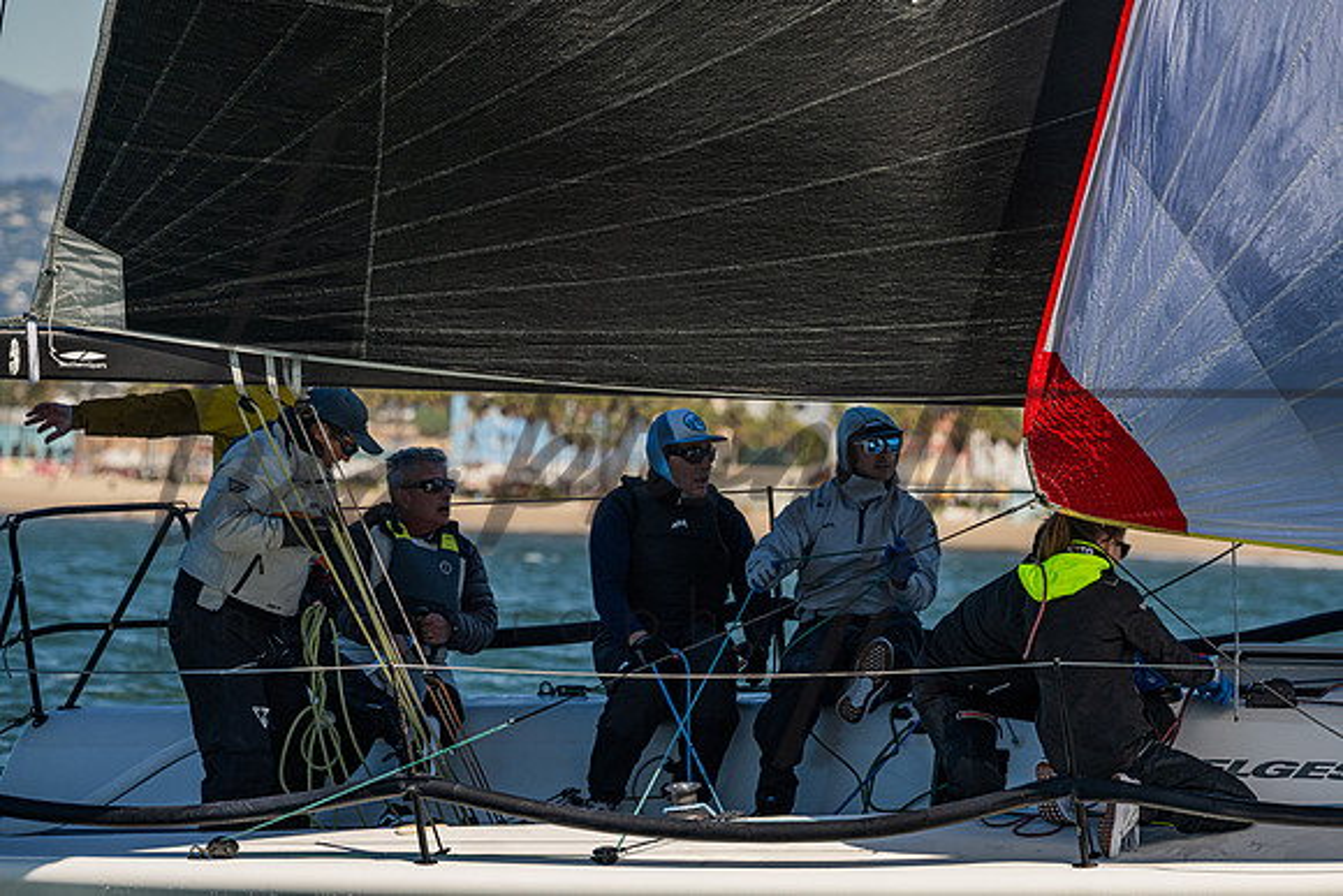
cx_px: 672
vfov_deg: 4.0
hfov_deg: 6.1
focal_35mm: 340
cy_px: 448
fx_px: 12686
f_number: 11
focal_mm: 340
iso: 400
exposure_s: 1/1600
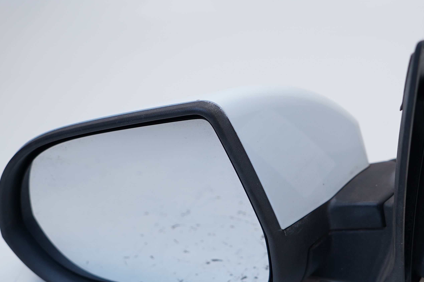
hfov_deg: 30.9
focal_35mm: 65
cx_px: 251
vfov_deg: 20.9
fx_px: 766
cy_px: 174
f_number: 3.2
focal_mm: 28
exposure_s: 1/125
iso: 100
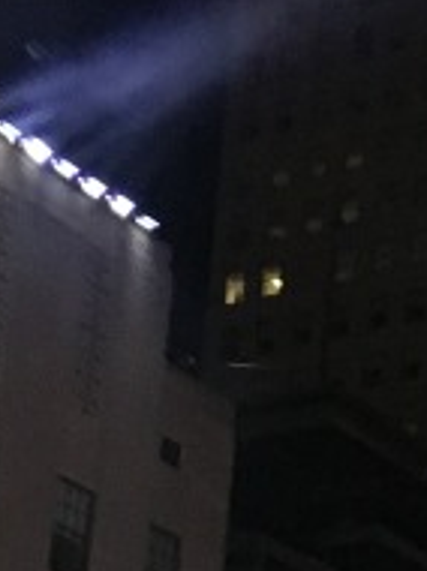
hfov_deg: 8.4
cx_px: 995
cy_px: 986
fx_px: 2687
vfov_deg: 11.4
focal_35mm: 163
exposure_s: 1/30
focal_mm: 4.15
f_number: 2.2
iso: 200
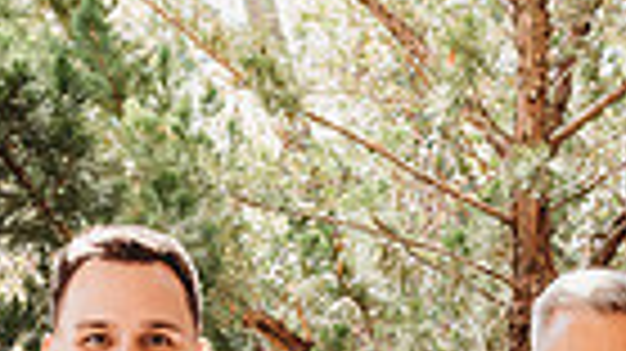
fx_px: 1742
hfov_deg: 20.4
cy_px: 763
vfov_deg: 10.4
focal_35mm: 105
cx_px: 365
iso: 400
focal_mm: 24
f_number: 4.5
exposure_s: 1/200
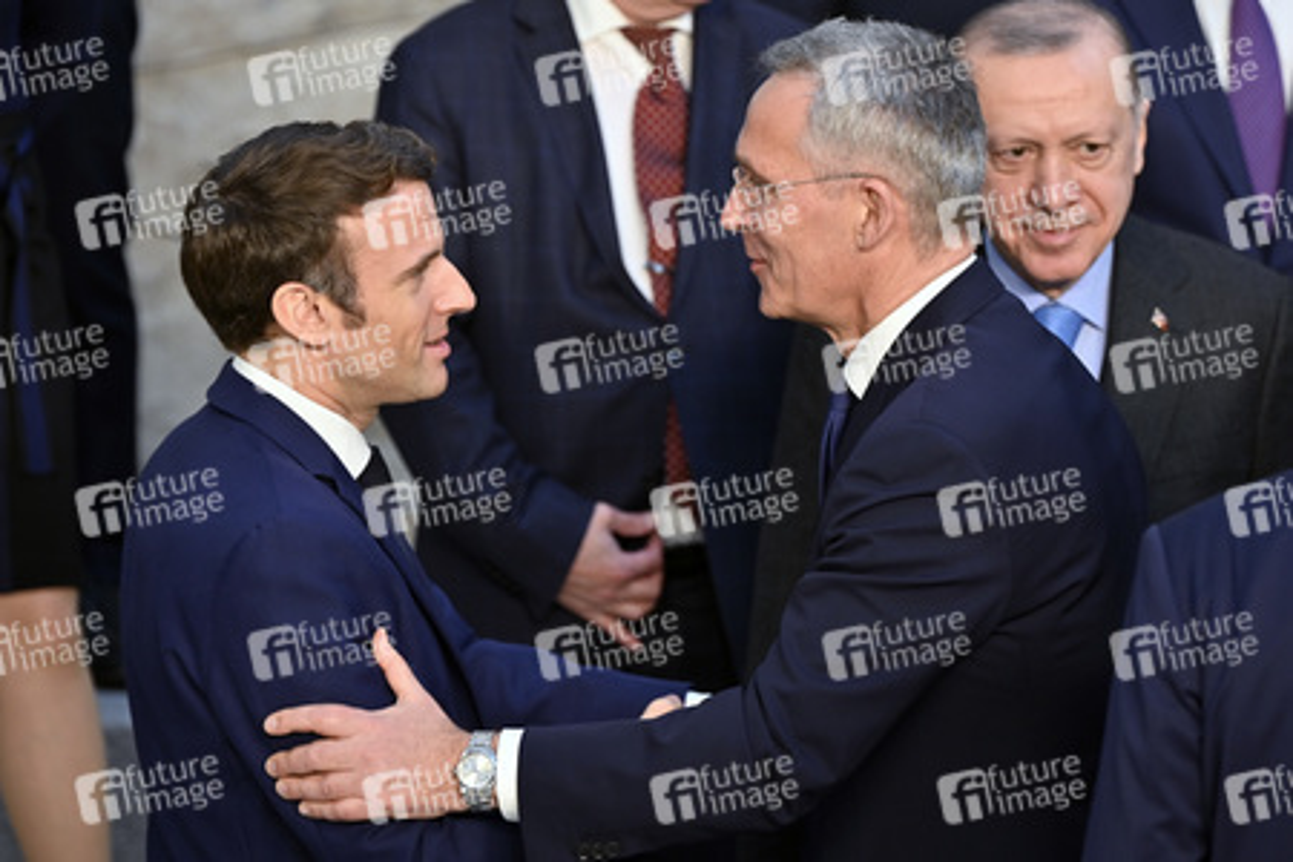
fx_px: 5387
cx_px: 646
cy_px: 431
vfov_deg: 9.1
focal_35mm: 150
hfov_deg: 13.7
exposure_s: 1/400
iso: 400
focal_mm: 150
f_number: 2.8
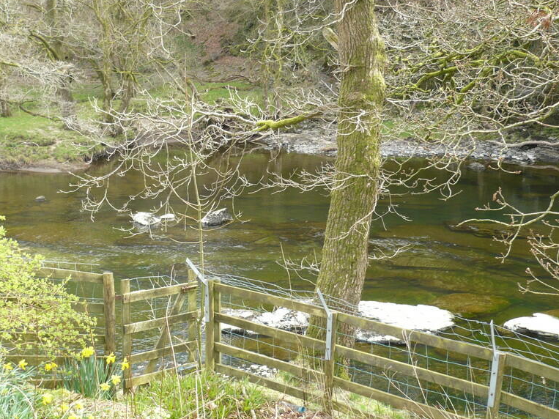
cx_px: 197
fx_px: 759
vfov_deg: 30.9
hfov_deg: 40.1
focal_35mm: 47
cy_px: 206
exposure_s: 1/100
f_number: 2.8
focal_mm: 5.8
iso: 100
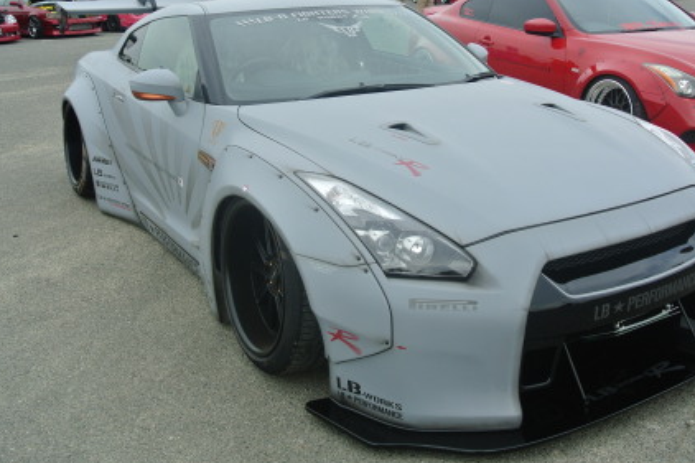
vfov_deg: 34.2
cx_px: 384
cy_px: 213
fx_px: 753
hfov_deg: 49.5
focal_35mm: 39
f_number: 4.5
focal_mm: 11.8
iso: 100
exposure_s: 1/500
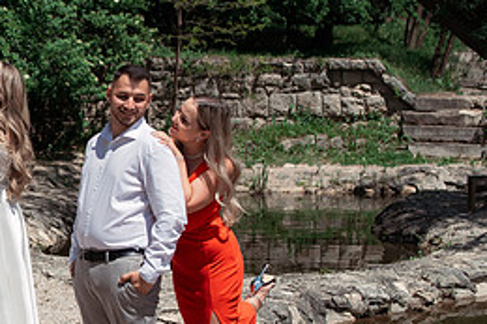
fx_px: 1136
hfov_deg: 22.9
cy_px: 219
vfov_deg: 16.2
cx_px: -40
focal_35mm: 84
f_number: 4
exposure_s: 1/1600
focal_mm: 35
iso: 125
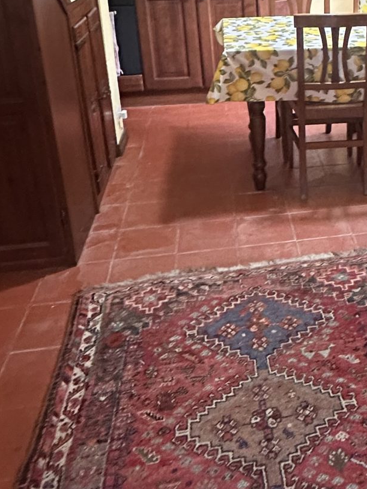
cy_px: 116
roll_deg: -1.1
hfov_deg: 30.6
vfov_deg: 41.5
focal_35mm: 44
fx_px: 622
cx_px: 363
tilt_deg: -19.1
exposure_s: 1/50
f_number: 2.2
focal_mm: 2.22
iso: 640
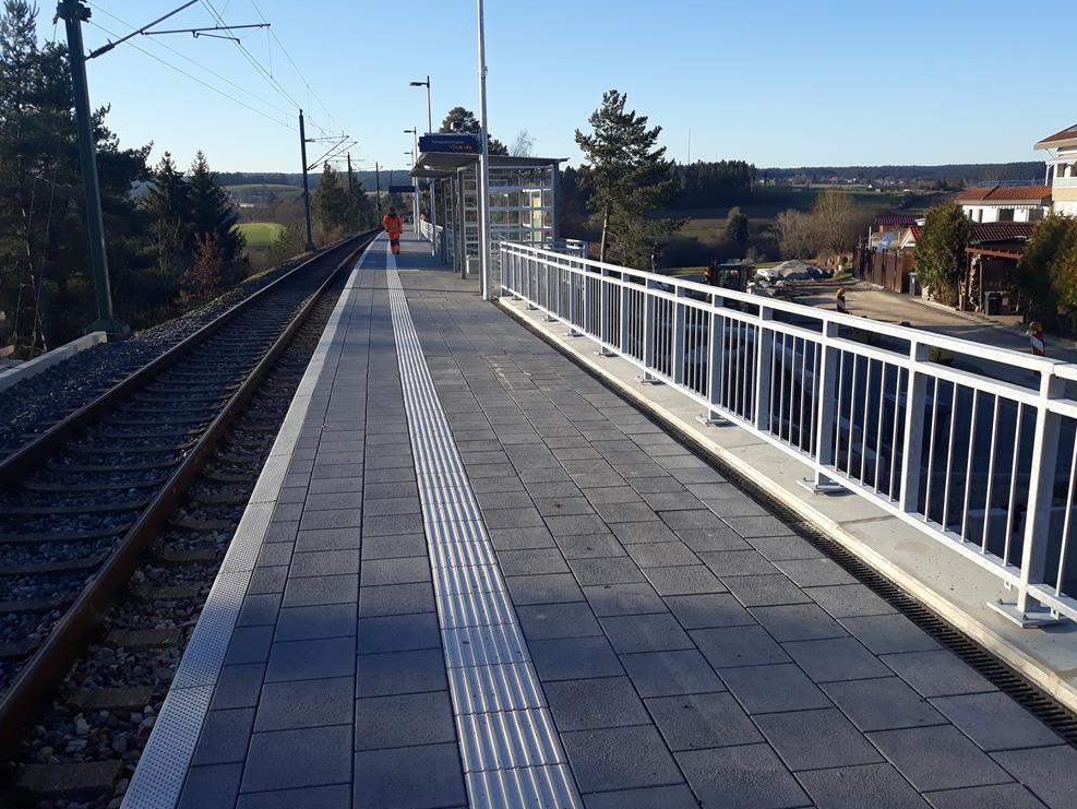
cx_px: 531
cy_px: 406
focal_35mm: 28
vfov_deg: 49.8
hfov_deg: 63.4
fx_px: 871
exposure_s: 1/964
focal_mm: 3.71
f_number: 1.7
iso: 40
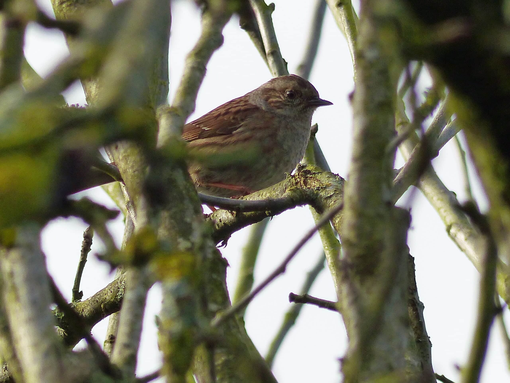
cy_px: 192
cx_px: 255
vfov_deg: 1.2
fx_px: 17680
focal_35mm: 1200
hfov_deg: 1.7
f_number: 4
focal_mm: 108
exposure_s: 1/500
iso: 160
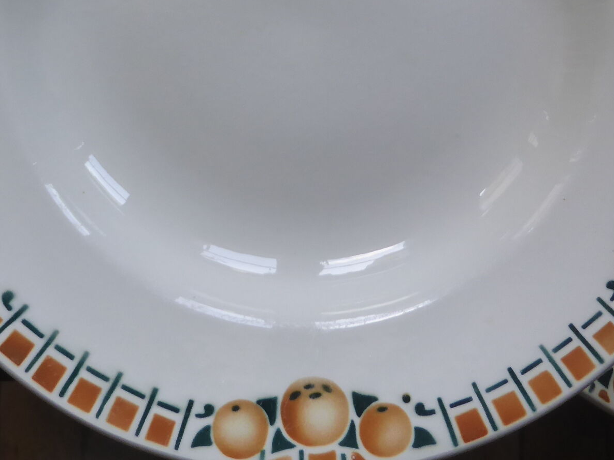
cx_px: 306
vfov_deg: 26.3
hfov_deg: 35.5
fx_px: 958
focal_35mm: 54
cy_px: 67
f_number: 3.3
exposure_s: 1/60
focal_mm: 4.3
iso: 200
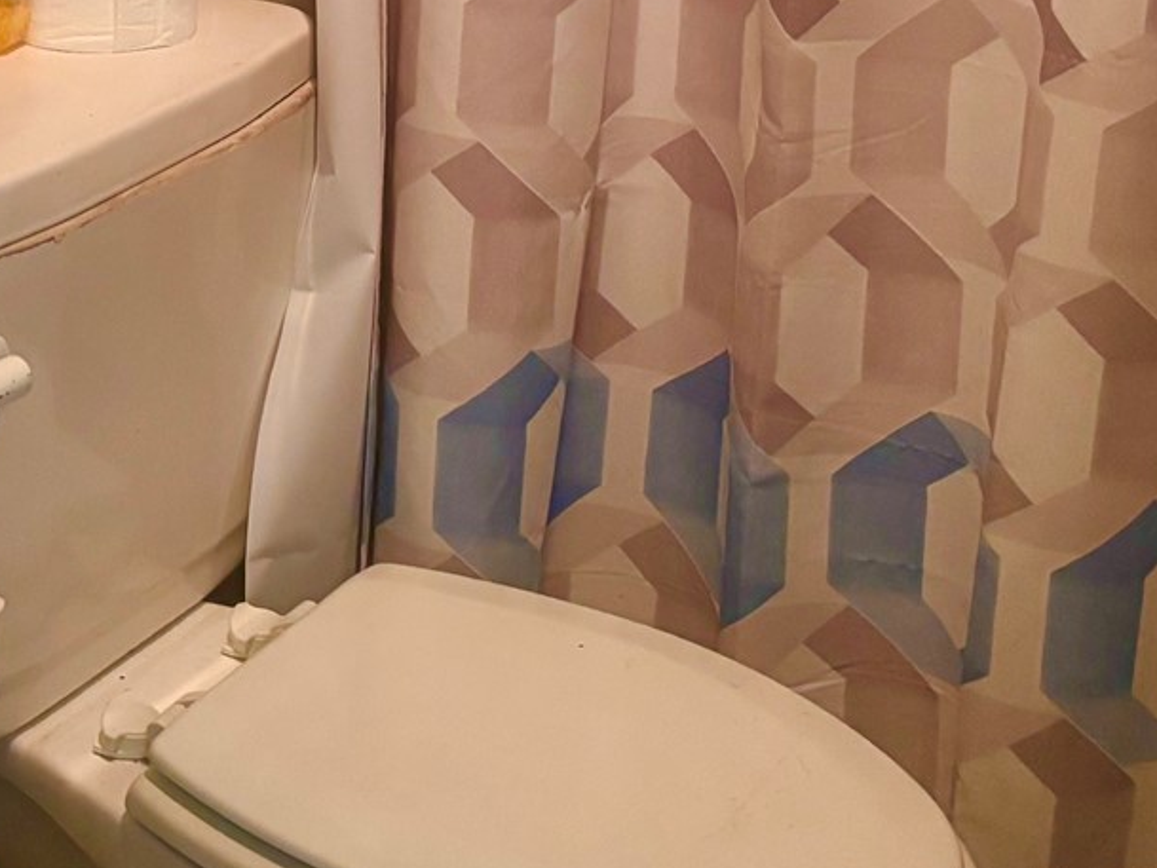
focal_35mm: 82
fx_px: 2741
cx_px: 218
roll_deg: -1.9
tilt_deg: -8.6
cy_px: -395
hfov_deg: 23.5
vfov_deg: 16.5
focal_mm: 5.96
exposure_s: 1/40
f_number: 1.6
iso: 400
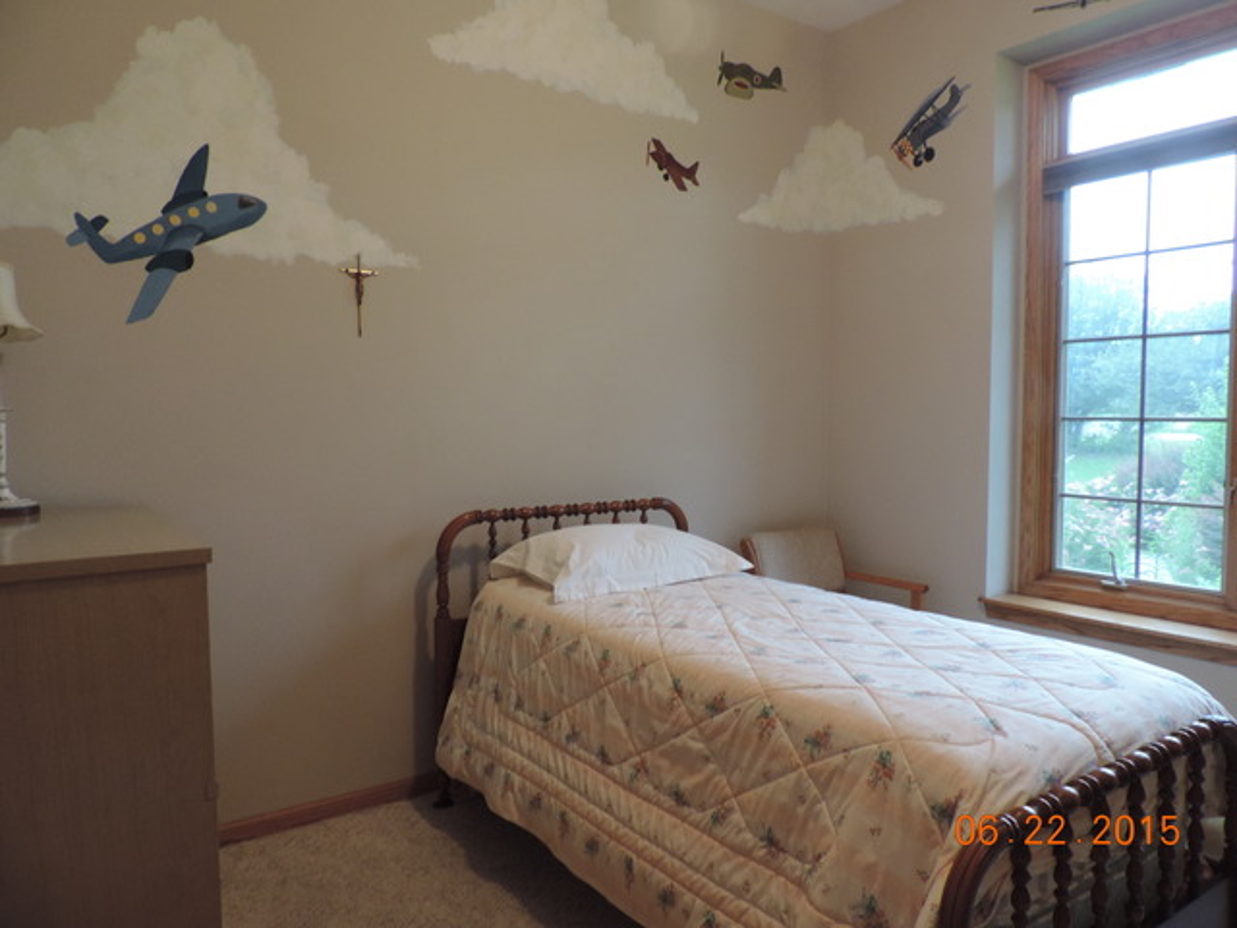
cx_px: 618
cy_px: 464
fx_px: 858
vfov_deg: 56.8
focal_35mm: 24
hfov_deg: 71.6
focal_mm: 4.3
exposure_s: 1/25
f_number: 3
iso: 400
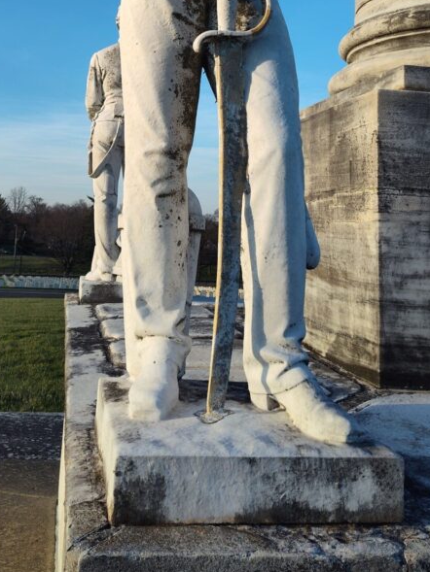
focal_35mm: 40
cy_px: 86
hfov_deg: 35.8
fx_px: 662
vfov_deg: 43.7
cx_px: 161
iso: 100
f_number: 1.8
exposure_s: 1/835
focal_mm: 5.56
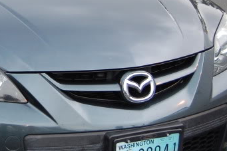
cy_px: 38
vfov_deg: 10.8
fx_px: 794
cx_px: -15
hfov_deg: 15.9
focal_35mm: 126
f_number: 4.2
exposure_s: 1/80
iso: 800
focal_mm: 28
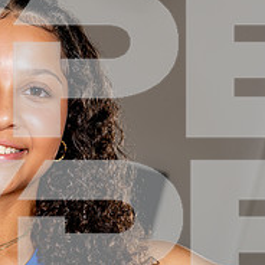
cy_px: 237
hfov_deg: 12.4
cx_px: -10
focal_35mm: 139
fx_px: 1204
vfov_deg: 12.5
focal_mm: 52
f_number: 5.6
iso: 200
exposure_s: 1/250
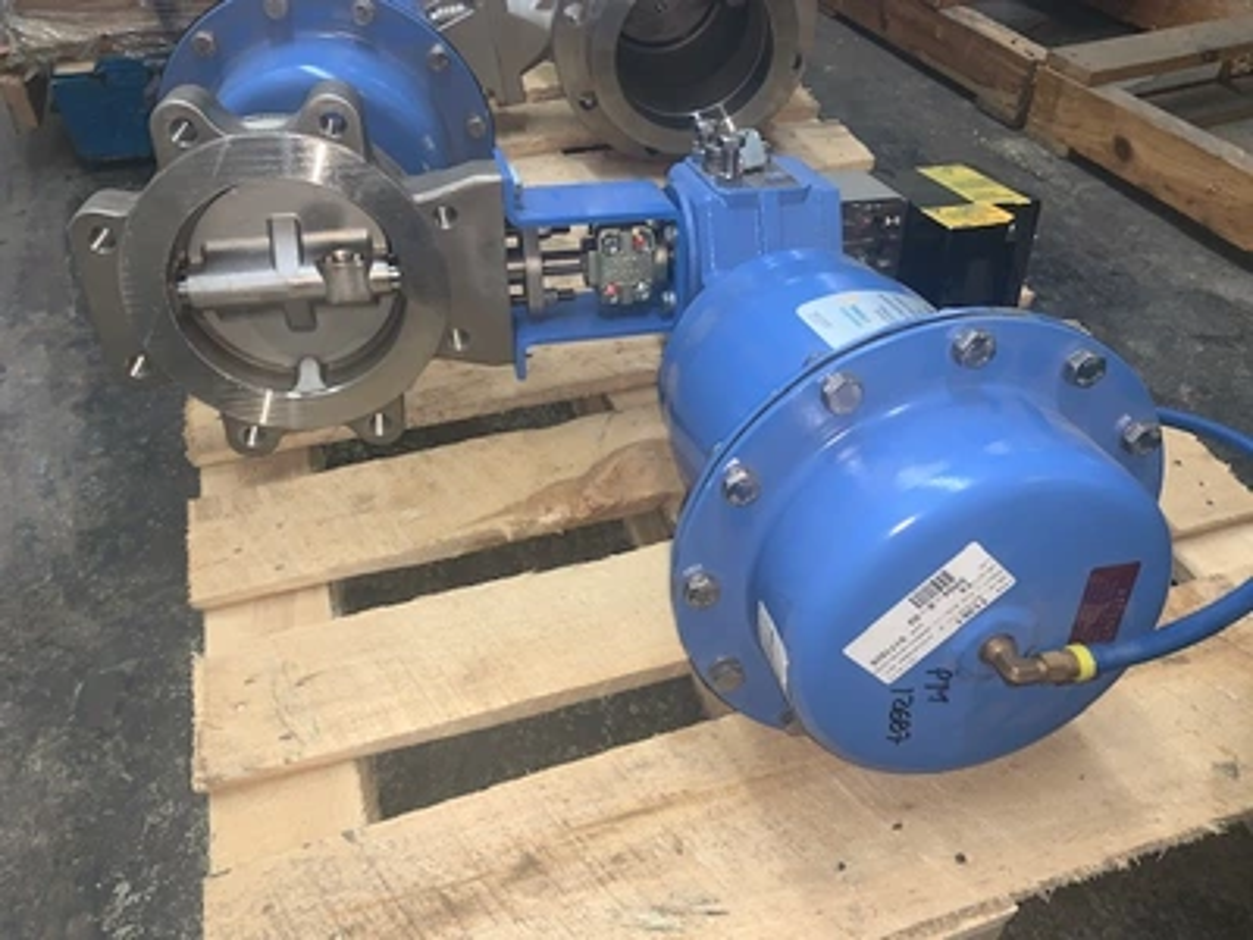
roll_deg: -0.4
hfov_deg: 67.3
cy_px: 470
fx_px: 941
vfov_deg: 53.1
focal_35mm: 26
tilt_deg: -42.6
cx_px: 626
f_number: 1.8
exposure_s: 1/15
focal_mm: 4.25
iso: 50
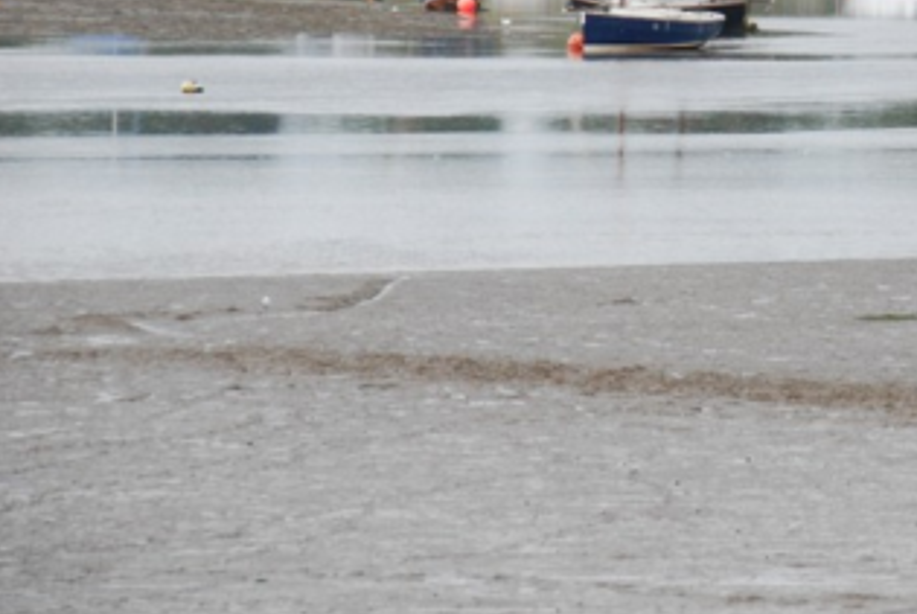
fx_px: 9591
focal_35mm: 376
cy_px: -3
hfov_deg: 5.5
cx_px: 1015
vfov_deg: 3.7
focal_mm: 112
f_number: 6.3
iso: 800
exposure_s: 1/640
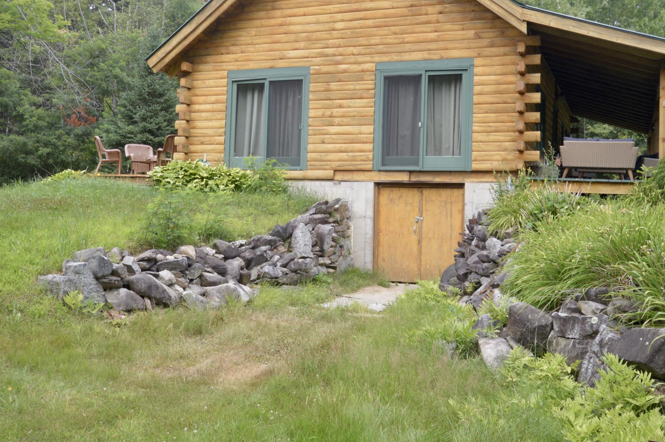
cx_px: 339
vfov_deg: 34.8
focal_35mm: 38
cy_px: 171
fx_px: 701
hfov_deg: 50.7
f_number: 5.6
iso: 180
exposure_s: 1/125
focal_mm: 16
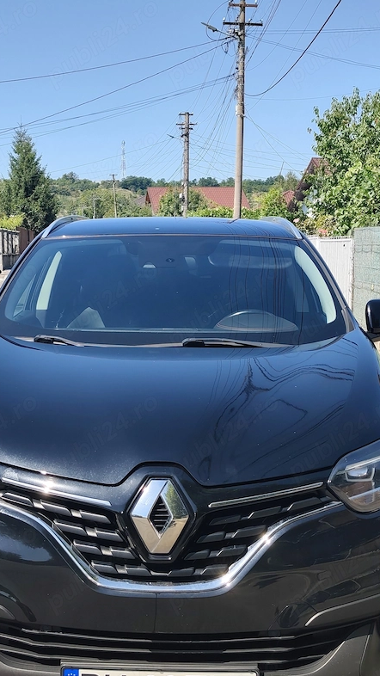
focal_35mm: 51
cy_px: 334
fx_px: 914
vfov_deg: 40.6
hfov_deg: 23.5
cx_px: 162
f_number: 1.7
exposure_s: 1/498
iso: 50
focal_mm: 6.04
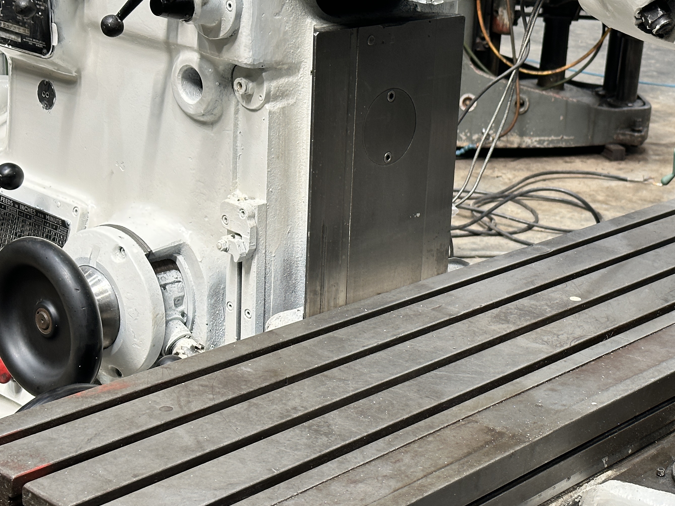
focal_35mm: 72
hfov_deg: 26.8
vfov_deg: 20.4
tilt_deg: -20.1
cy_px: 271
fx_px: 1404
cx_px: 479
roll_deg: -5.3
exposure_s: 1/72
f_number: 1.78
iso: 80
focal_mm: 6.86
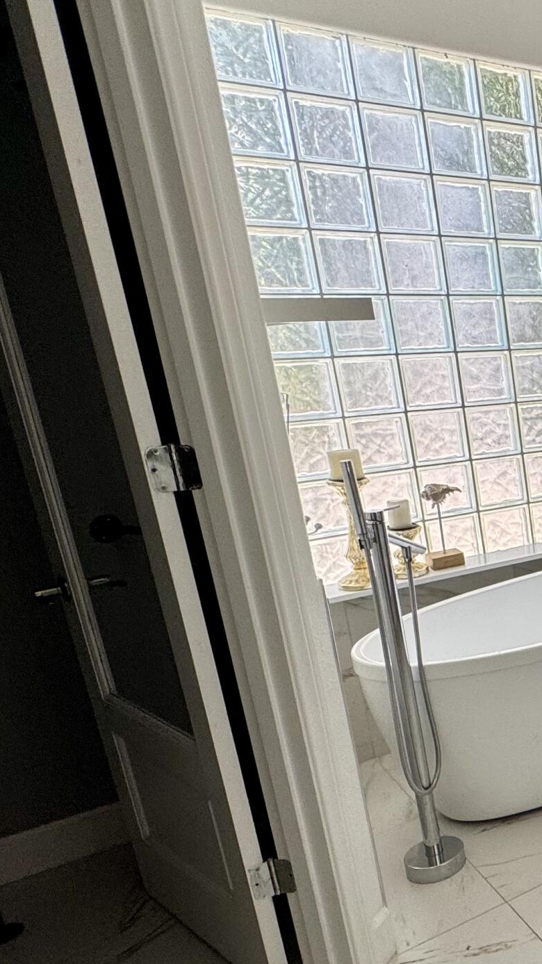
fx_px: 843
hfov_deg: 25.5
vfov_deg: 59.2
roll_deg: +1.3
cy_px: 562
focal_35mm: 33
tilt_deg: -17.6
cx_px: 836
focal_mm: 2.22
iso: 80
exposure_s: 1/99
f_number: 2.2
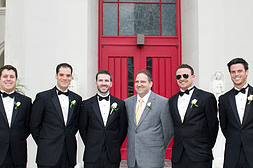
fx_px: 386
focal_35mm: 55
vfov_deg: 24.6
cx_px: 142
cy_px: 85
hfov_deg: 36.2
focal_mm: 24
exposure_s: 1/125
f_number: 4
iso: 200
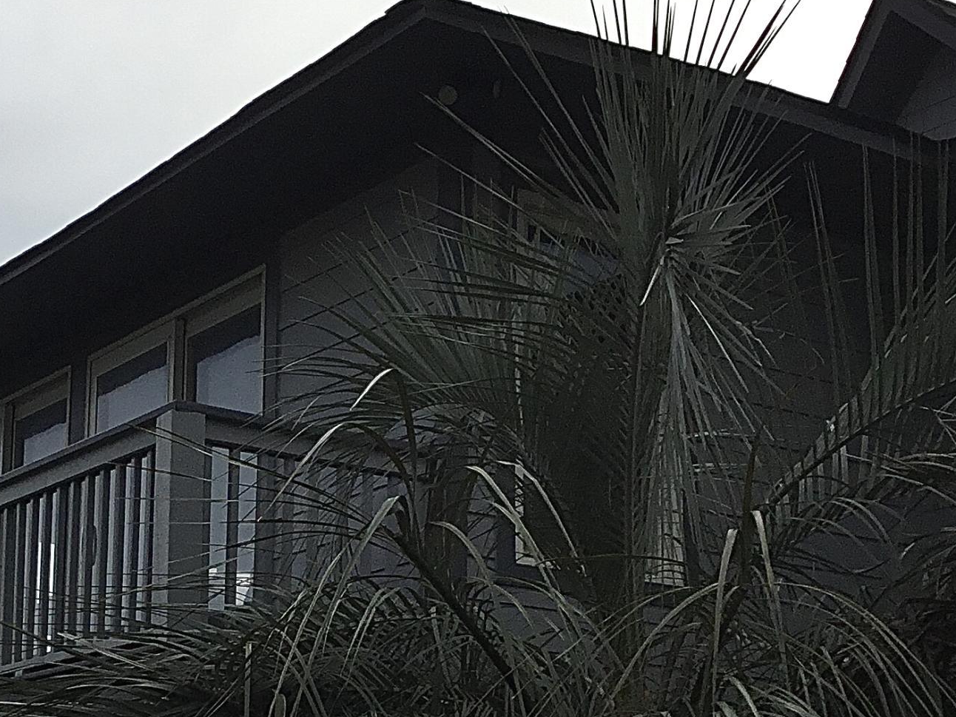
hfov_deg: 26.3
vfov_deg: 20.0
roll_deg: -0.7
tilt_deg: +7.8
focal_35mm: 72
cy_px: 645
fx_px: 1988
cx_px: 132
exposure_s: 1/2809
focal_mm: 3.3
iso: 25
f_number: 2.4
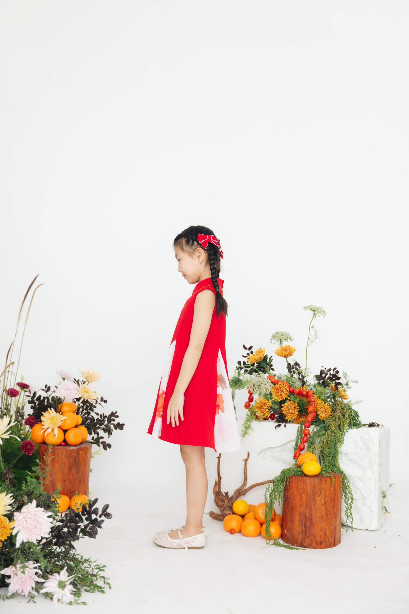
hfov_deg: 35.1
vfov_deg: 50.7
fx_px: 647
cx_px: 204
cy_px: 307
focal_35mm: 38
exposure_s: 1/125
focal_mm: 38
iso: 400
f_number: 2.8
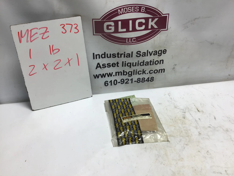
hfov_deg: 58.4
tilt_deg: -34.1
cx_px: 117
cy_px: 88
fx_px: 210
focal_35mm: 31
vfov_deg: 45.4
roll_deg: +0.8
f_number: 2.4
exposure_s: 1/153
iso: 25
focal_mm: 3.3
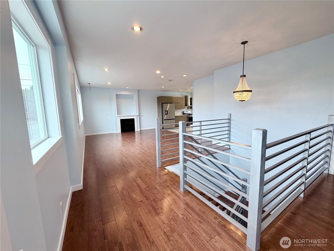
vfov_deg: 85.7
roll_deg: +1.7
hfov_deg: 102.1
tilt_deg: -7.0
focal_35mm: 14
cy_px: 126
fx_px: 135
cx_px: 167
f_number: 2.2
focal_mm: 2.22
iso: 125
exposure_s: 1/120
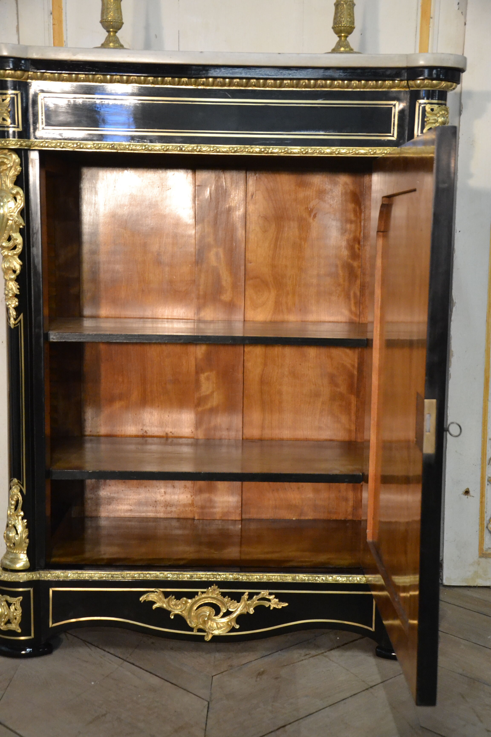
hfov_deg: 25.8
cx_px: 246
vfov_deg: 37.9
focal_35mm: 52
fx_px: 1074
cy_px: 368
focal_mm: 35
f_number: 4.5
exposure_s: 1/50
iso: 3200
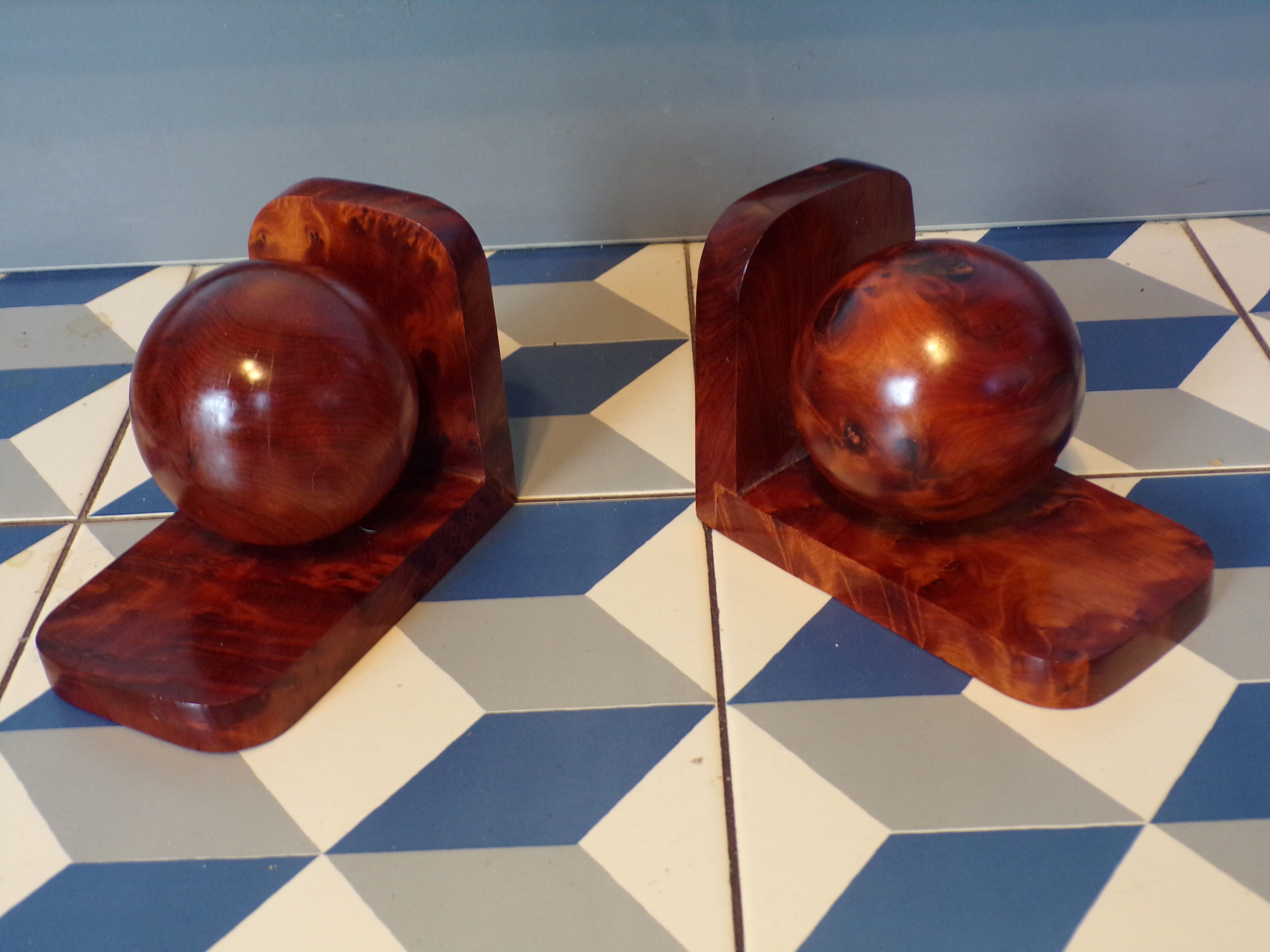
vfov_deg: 34.3
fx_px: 1541
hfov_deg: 44.8
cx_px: 635
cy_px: 476
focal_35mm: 42
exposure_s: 1/17
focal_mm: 7.6
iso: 211
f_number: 3.4
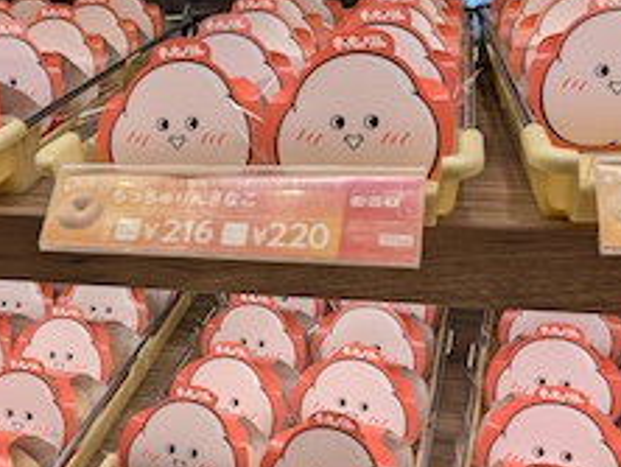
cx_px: 227
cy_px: 295
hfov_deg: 47.3
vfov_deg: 36.6
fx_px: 700
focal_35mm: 39
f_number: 1.68
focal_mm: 6.9
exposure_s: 1/216
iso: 32
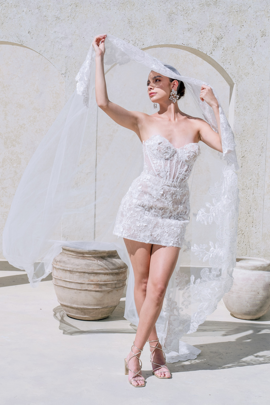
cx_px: 52
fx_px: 759
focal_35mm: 68
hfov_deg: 19.9
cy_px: 203
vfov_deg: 29.9
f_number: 7.1
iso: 80
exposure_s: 1/640
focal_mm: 45
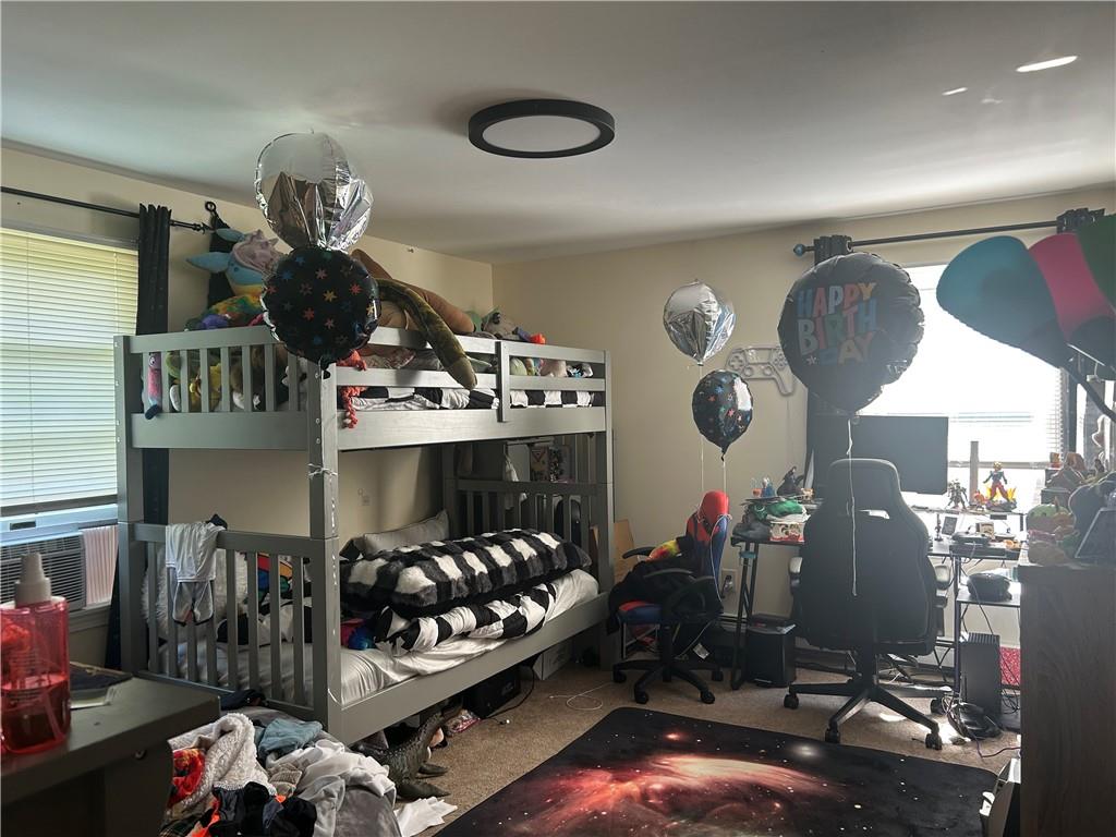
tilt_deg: -0.3
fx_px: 838
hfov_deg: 67.3
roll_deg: +1.6
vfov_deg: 53.1
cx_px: 558
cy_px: 418
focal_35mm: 26
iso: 64
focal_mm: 5.7
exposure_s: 1/60
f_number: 1.5
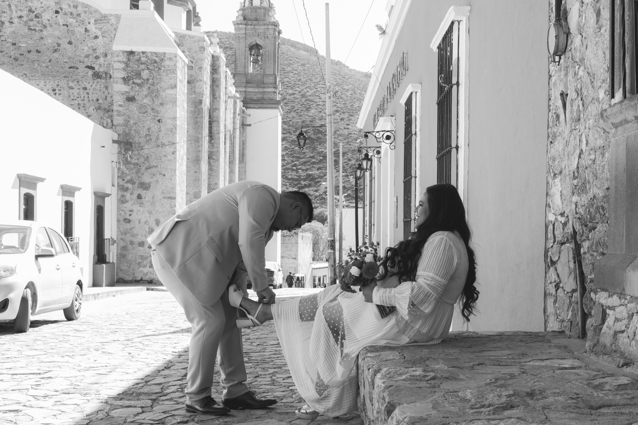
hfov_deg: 41.4
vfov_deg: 28.4
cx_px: 374
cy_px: 237
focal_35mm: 47
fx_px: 840
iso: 2000
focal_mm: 40
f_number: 13
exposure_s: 1/320
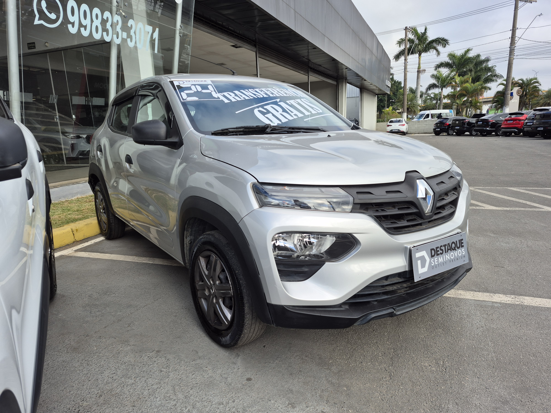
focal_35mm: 23
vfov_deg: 58.9
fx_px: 366
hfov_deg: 73.9
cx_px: 276
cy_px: 206
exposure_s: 1/622
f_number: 1.8
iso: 25
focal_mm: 5.4
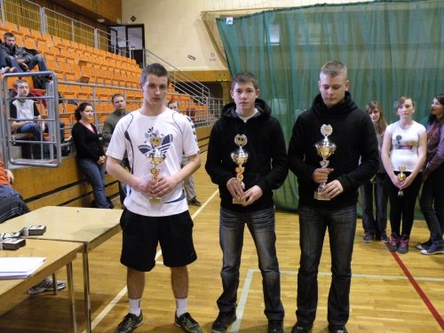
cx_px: 222
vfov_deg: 42.9
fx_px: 423
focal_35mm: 33
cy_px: 166
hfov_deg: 55.4
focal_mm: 5.8
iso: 400
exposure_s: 1/12.5
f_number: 3.2
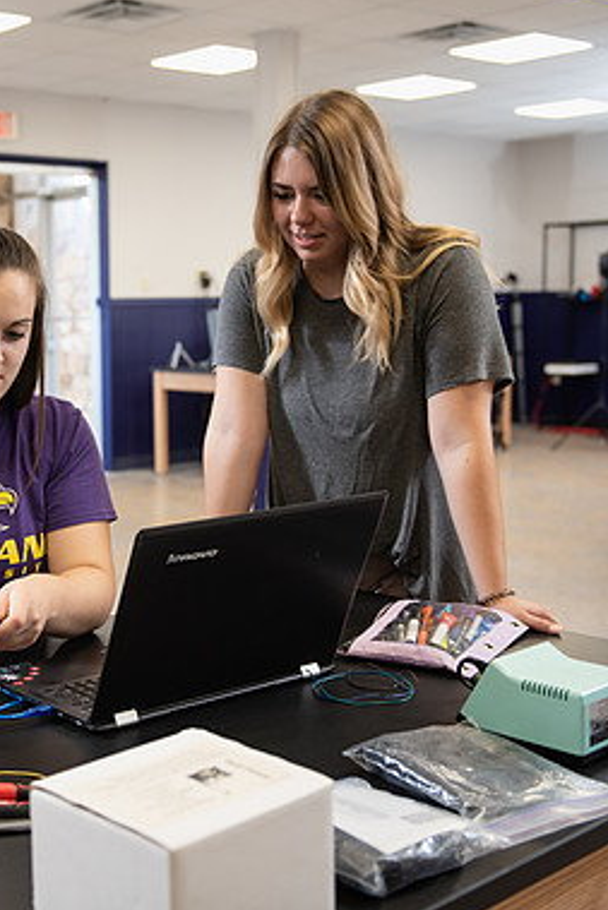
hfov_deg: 25.5
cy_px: 453
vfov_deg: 38.2
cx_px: 115
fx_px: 1316
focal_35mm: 52
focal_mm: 34
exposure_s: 1/200
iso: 640
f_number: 3.2
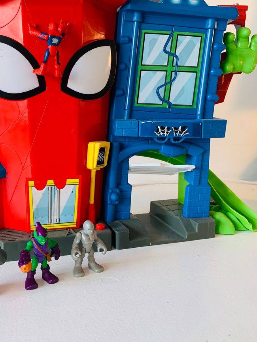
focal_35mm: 36
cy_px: 138
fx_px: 356
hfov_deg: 39.1
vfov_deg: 51.1
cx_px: 81
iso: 80
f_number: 1.8
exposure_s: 1/120
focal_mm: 4.25
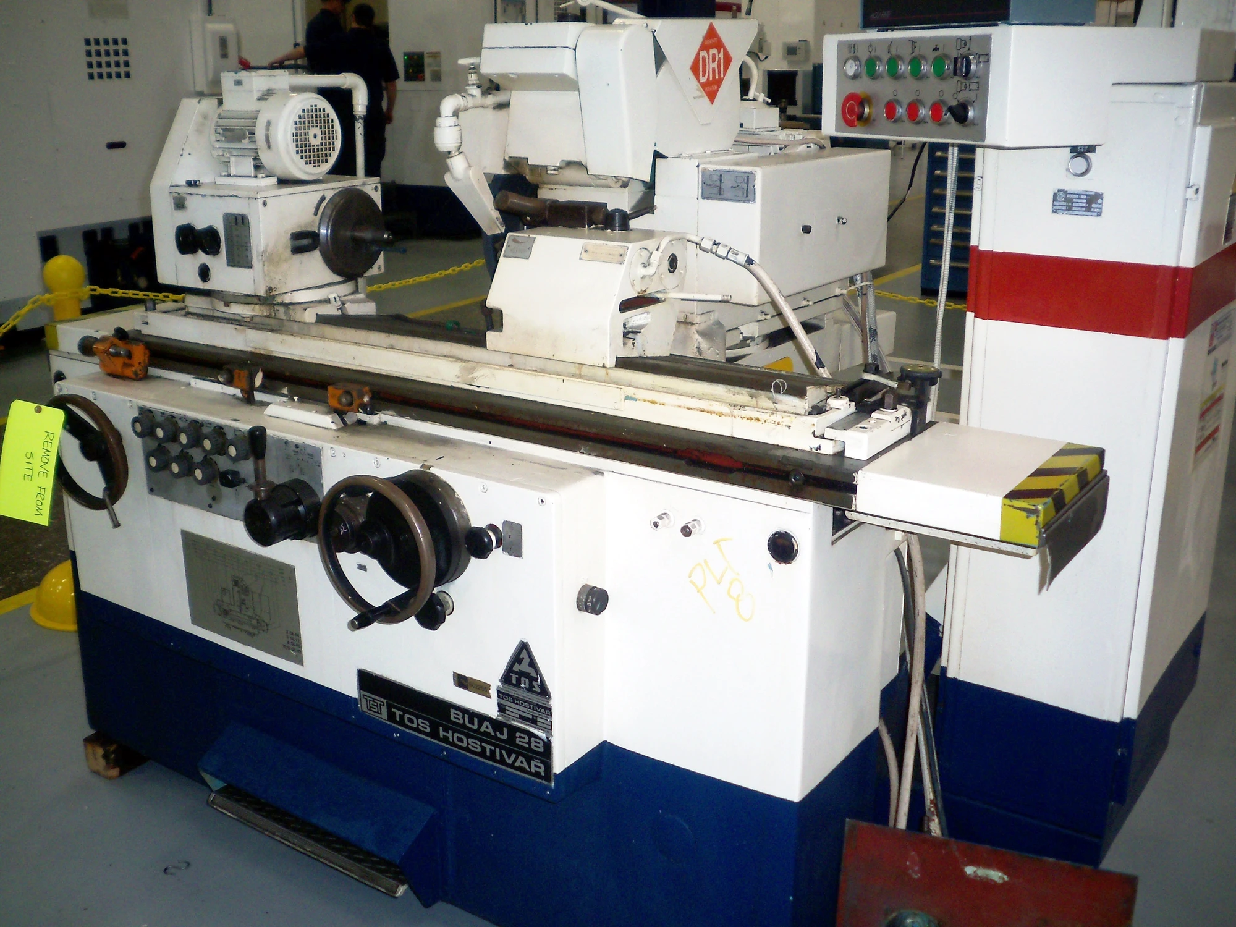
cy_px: 464
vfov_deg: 37.7
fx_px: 1357
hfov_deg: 49.0
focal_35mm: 38
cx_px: 618
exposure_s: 1/60
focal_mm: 6.3
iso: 80
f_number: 3.5
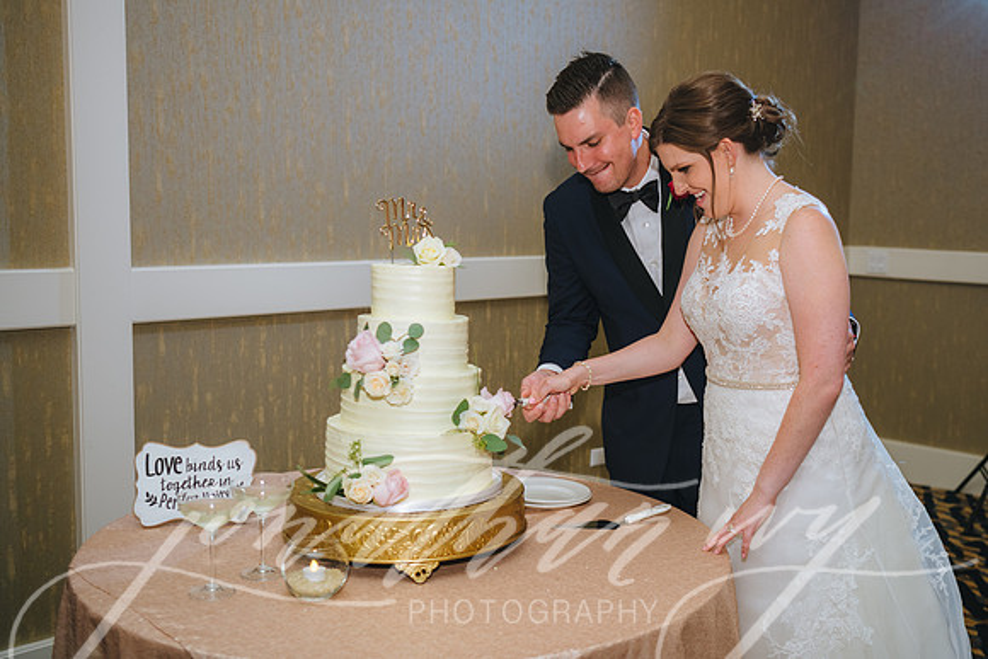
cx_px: 533
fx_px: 1126
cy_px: 330
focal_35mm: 41
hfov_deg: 47.3
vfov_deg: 32.6
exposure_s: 1/80
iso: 640
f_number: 2.8
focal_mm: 38
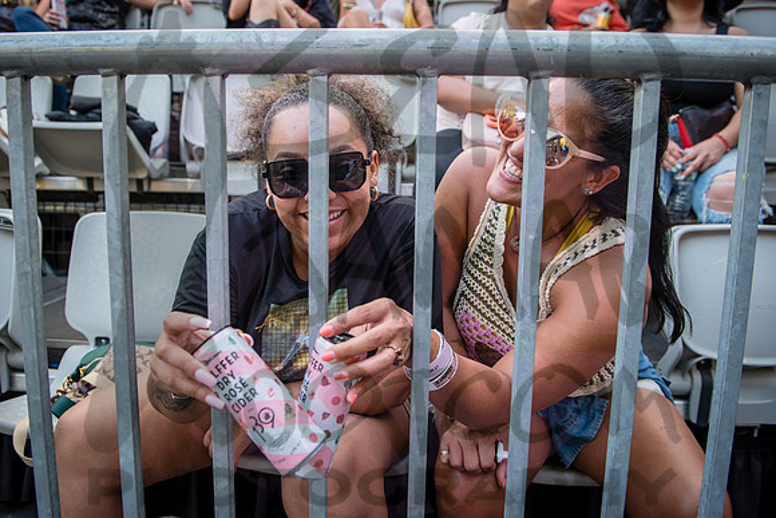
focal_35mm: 27
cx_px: 368
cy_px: 235
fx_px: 574
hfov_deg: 68.1
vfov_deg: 48.5
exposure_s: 1/320
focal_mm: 24
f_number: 3.2
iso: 1000
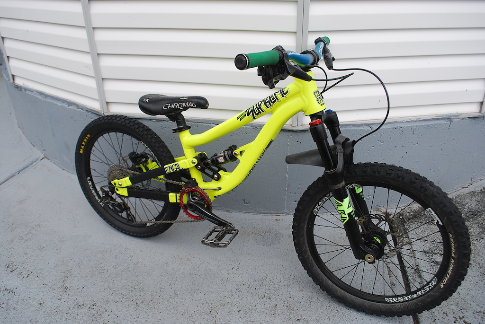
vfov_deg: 48.0
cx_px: 242
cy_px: 162
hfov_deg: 67.3
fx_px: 364
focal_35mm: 27
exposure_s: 1/125
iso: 160
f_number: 5.6
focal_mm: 18
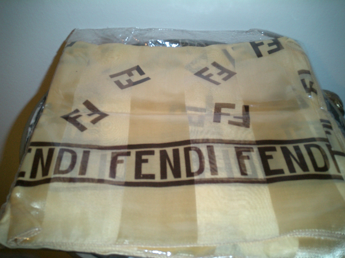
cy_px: 129
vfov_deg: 40.7
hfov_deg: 52.6
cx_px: 172
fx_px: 349
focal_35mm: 35
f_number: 4.2
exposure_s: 1/40
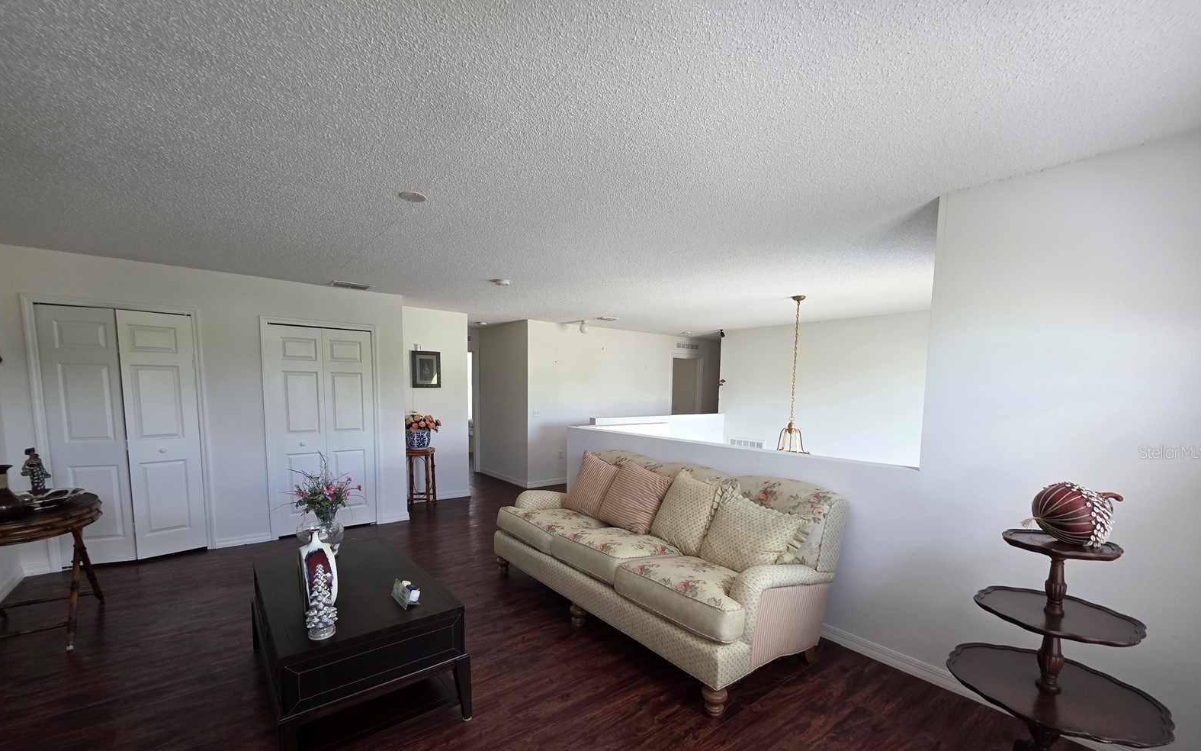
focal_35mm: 14
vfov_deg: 77.7
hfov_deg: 105.3
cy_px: 452
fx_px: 458
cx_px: 601
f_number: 1.9
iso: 200
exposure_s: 1/120
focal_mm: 2.2
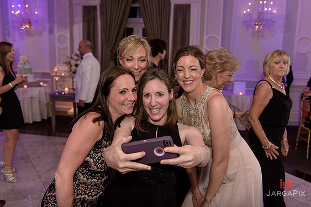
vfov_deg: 39.9
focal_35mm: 33
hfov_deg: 57.2
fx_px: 285
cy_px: 101
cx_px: 159
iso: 1600
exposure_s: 1/125
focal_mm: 32
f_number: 3.2
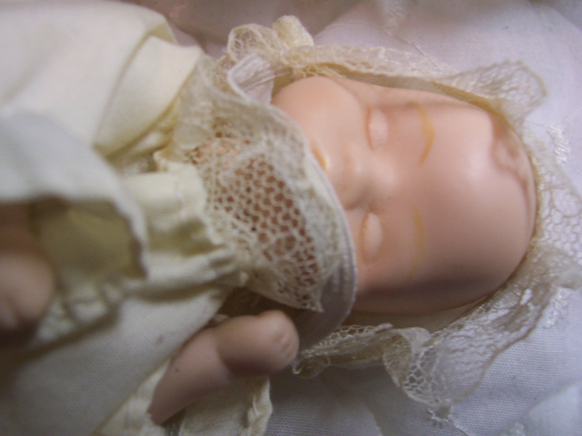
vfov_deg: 38.7
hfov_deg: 50.1
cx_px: 291
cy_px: 218
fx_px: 622
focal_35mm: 37
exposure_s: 1/45
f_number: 2.8
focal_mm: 5.6
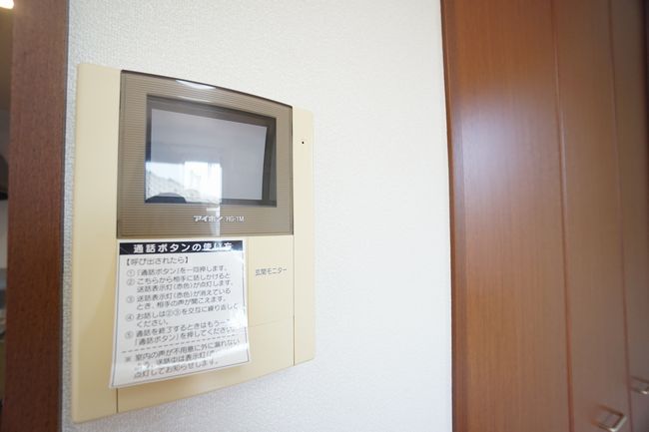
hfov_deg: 100.4
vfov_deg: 77.3
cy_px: 216
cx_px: 324
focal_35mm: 15
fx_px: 270
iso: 400
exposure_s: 1/60
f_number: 4
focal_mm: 10
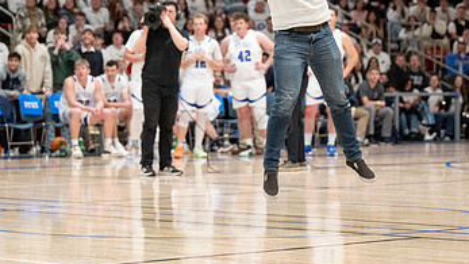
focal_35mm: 149
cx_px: 224
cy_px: 44
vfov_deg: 8.1
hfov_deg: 14.4
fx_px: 1853
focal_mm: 79
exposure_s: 1/250
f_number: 2.8
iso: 4000
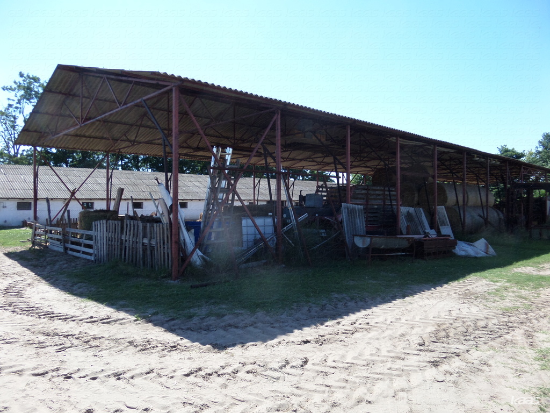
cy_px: 206
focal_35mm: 24
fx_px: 381
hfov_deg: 71.6
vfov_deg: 56.8
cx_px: 275
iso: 80
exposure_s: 1/500
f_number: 3.2
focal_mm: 4
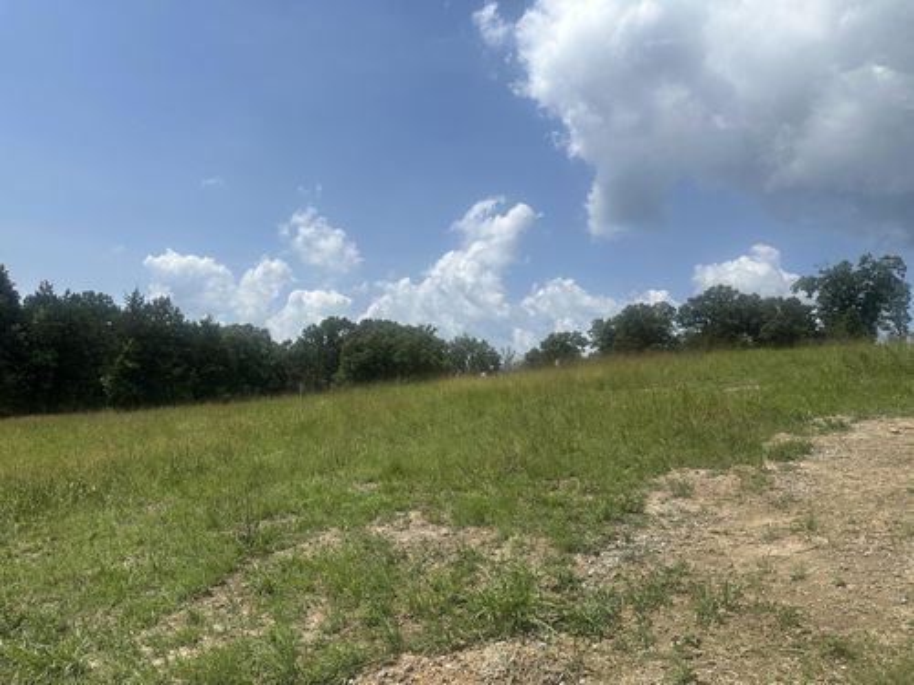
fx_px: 634
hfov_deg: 71.6
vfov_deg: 56.8
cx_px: 457
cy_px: 342
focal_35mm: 24
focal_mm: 6.86
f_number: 1.78
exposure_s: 1/7576
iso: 80
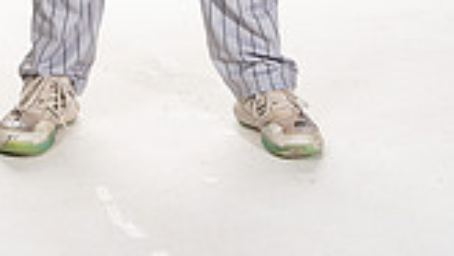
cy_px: -358
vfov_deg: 7.9
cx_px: 107
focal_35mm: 143
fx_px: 1722
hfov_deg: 14.9
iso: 400
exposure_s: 1/250
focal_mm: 50
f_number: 6.3
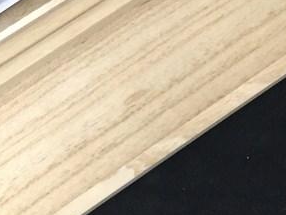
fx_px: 1075
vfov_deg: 11.4
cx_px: 30
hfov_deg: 15.0
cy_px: 28
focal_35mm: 130
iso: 160
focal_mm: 3.3
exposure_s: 1/33
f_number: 2.4
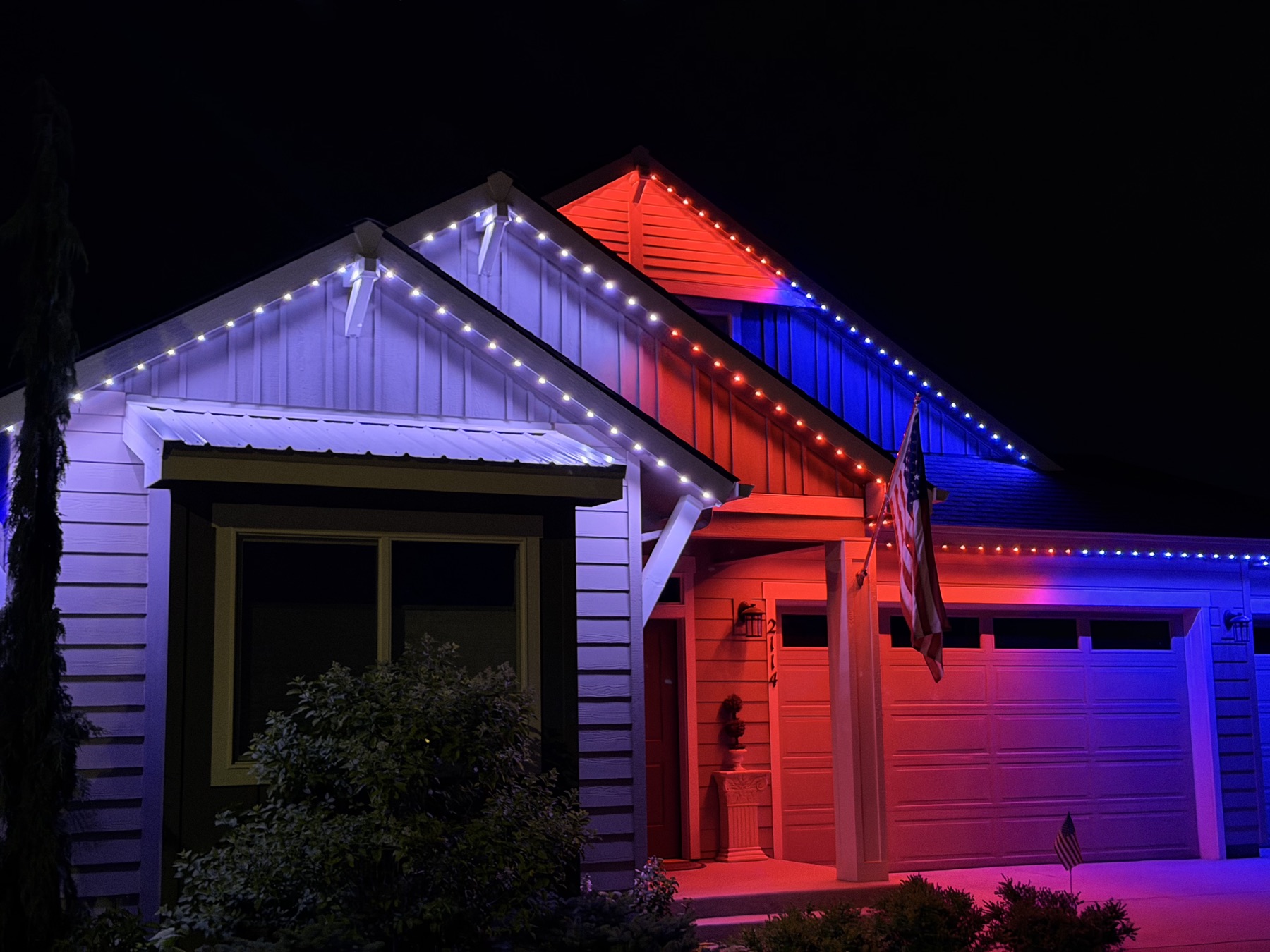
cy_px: 476
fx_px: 1761
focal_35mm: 48
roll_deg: +1.2
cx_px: 635
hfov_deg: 39.7
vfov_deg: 30.3
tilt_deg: +7.0
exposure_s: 1/26
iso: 800
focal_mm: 6.76
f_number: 1.78
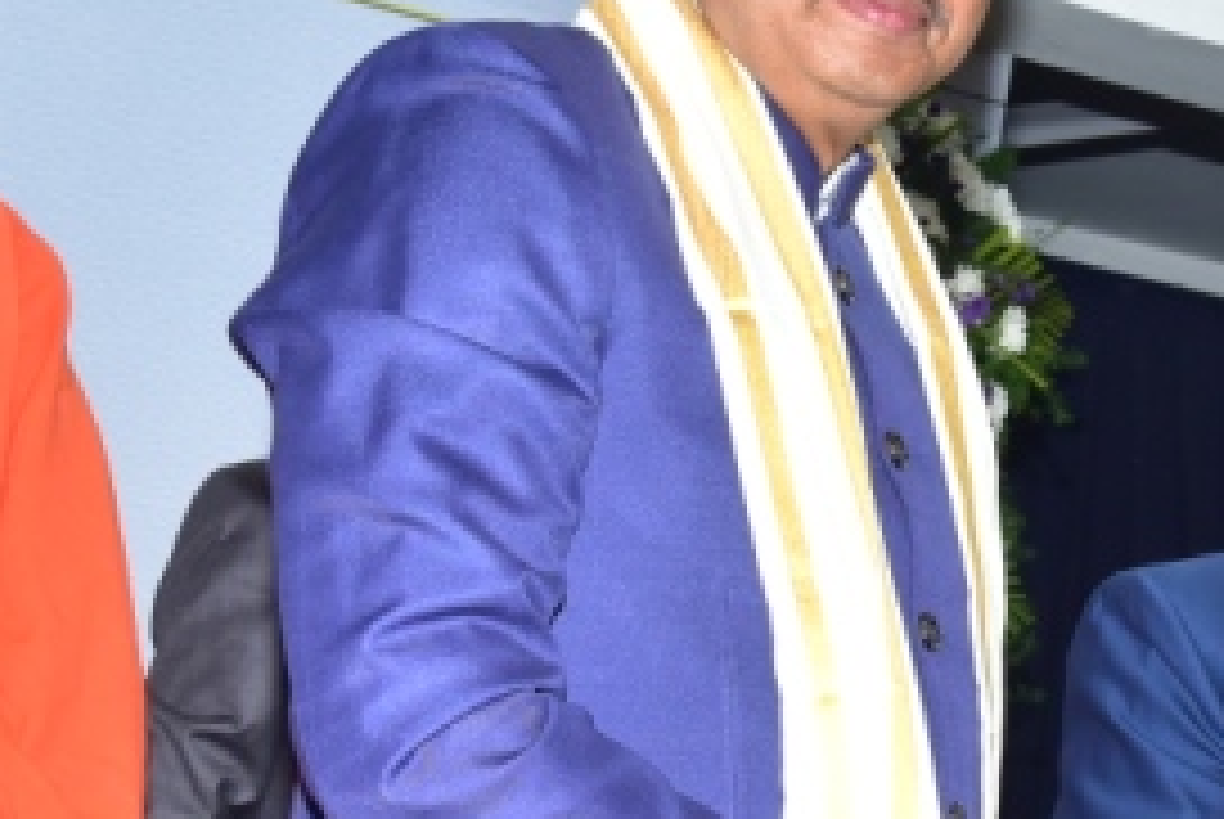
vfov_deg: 9.6
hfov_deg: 14.2
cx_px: 1170
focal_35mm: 143
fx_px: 4867
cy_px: 598
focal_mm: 38
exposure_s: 1/160
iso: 1000
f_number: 7.1
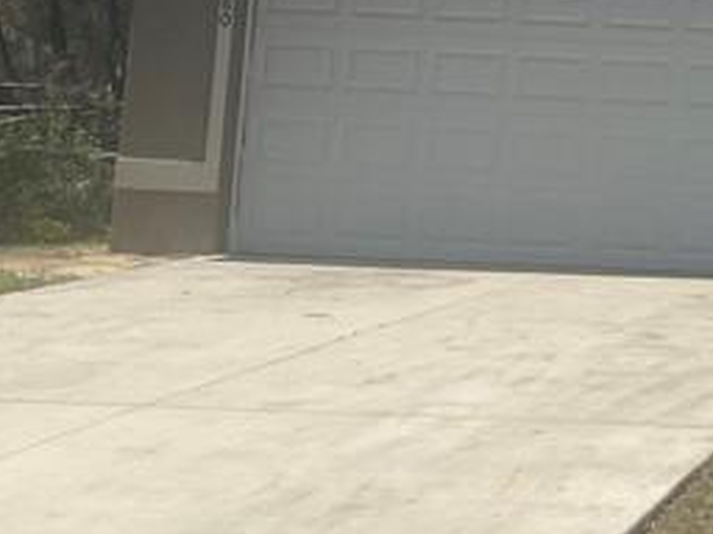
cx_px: 1159
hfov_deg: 16.7
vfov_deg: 14.1
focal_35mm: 104
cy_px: 28
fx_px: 2142
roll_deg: -2.8
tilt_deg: +3.8
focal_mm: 4.25
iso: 32
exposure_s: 1/3731
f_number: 1.8
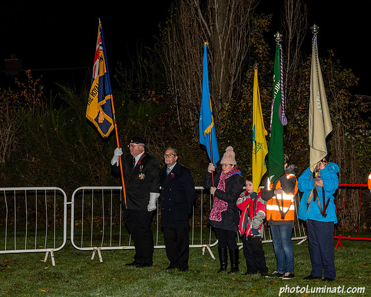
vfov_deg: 18.7
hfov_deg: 23.2
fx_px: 899
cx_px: 261
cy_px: 129
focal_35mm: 82
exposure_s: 1/125
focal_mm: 62
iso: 640
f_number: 4.5
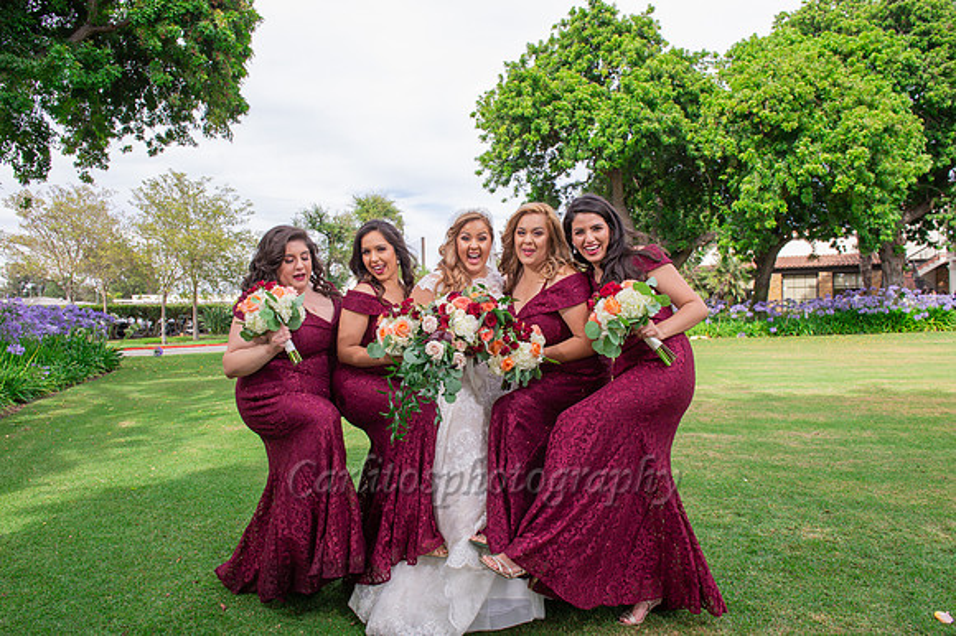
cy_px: 318
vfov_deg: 53.1
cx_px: 478
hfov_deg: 73.8
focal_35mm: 24
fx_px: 637
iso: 400
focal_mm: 24
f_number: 7.1
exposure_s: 1/250
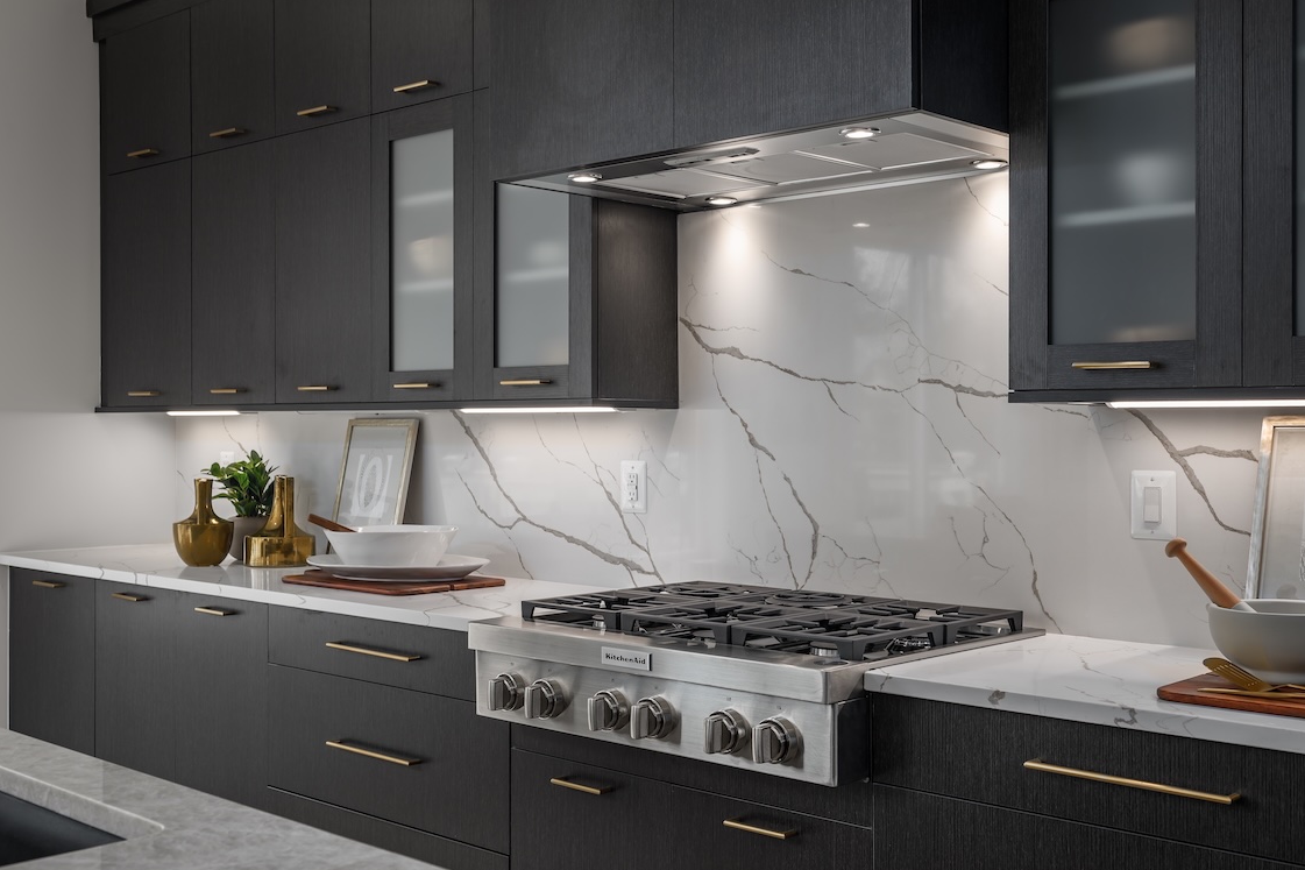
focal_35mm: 39
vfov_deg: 34.2
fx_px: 1413
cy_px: 440
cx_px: 665
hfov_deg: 49.6
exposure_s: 1/200
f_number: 7.1
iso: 100
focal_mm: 38
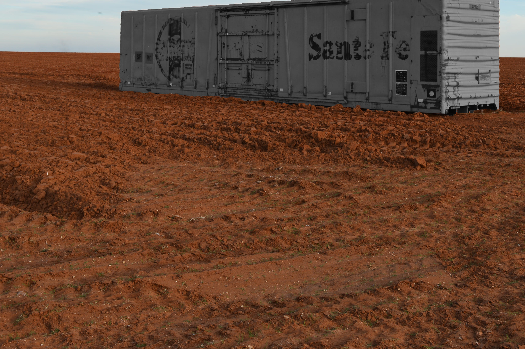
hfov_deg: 37.5
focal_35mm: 53
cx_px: 280
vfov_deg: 24.8
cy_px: 41
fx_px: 772
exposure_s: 1/200
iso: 100
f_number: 7.1
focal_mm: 20
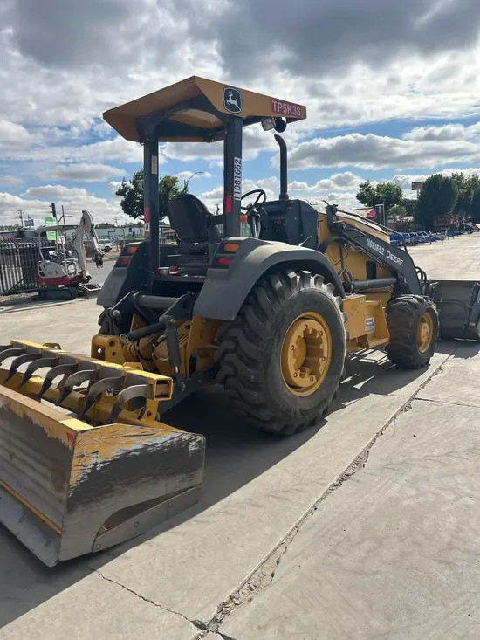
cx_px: 240
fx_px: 481
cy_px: 320
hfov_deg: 53.1
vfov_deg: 67.3
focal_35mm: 26
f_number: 1.5
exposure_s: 1/5882
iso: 50
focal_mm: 5.7
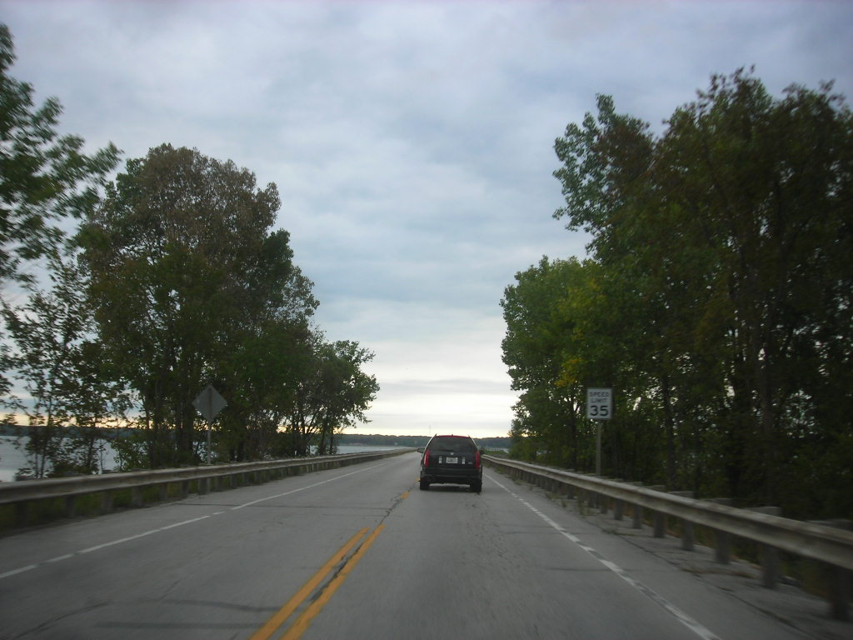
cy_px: 320
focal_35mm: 38
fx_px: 936
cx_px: 426
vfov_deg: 37.7
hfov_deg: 49.0
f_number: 3.2
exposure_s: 1/83.4
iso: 50
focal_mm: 6.3
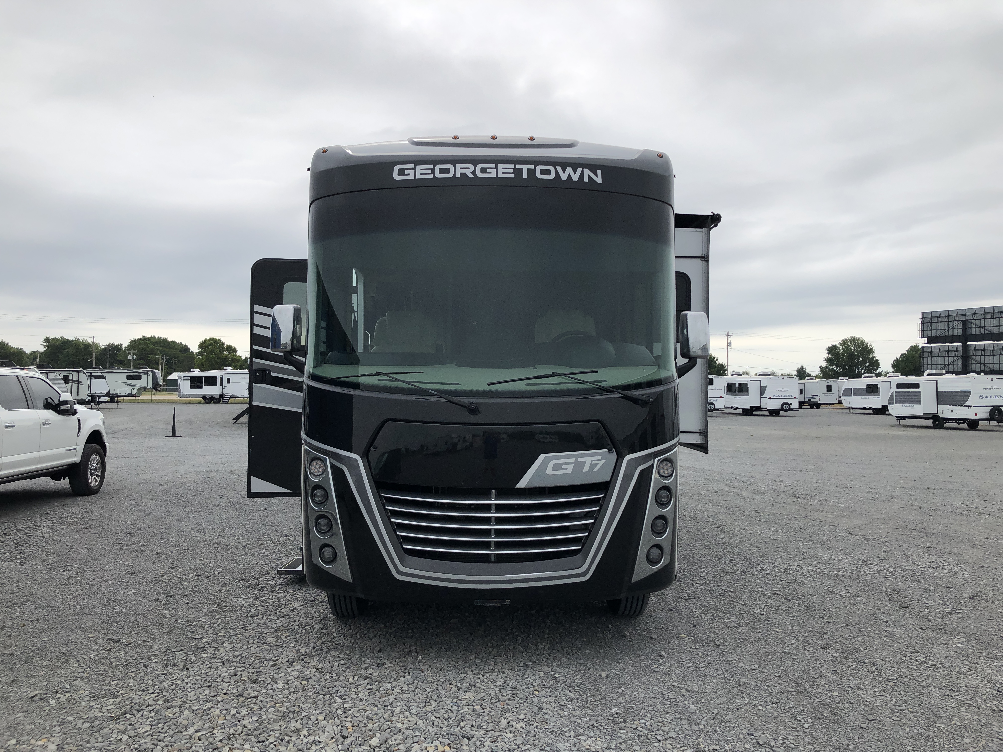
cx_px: 502
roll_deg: +0.0
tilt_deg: -0.1
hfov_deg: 63.4
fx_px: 811
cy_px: 376
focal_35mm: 28
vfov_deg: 49.7
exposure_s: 1/2000
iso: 20
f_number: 1.8
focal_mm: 3.99
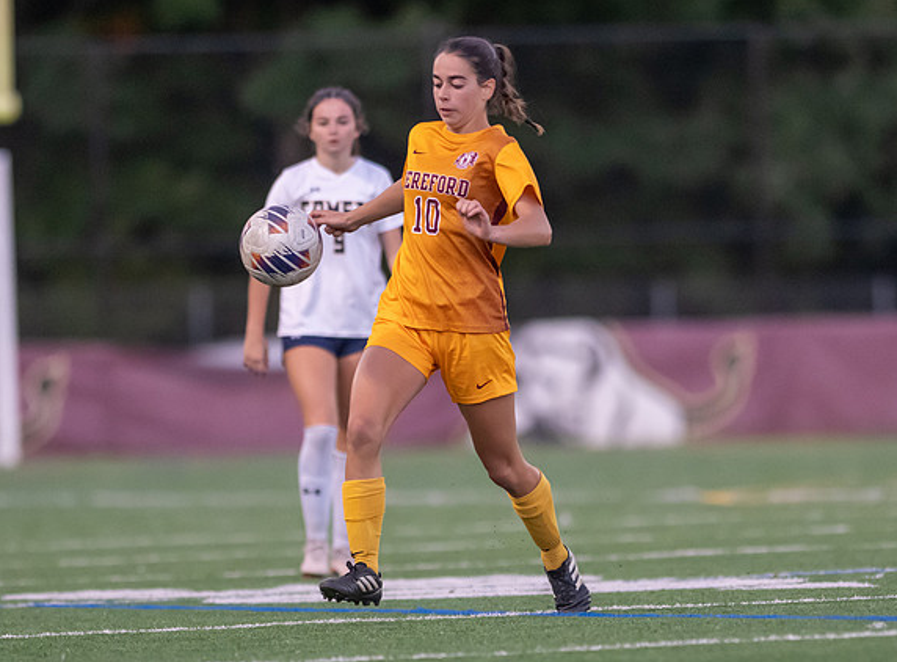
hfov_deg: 3.6
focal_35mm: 558
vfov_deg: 2.6
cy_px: 472
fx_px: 14375
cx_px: 496
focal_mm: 300
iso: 4500
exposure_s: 1/1000
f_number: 2.8
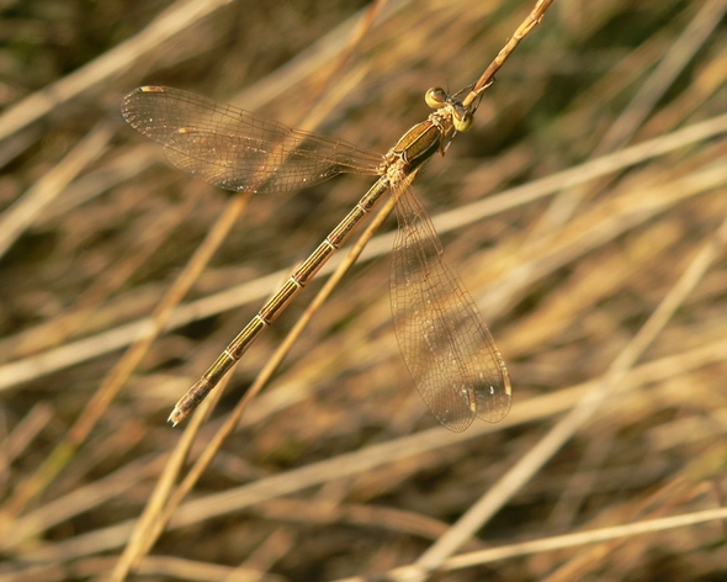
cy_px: 289
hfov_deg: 26.8
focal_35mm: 71
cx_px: 354
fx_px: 1528
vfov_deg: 21.6
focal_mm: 11.1
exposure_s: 1/320
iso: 80
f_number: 4
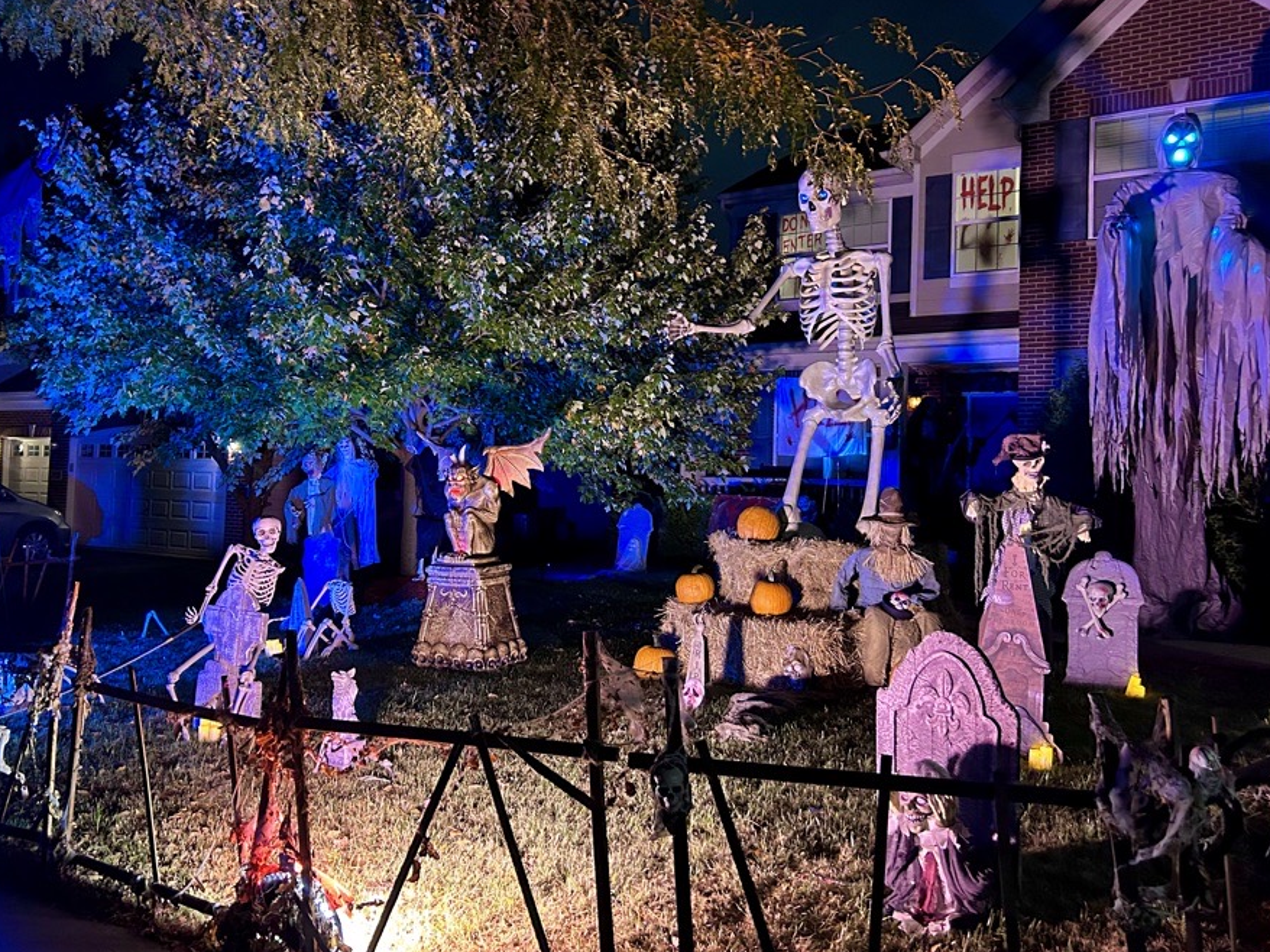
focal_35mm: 32
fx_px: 1174
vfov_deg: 44.1
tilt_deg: +3.3
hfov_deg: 56.7
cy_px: 431
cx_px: 554
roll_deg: -1.9
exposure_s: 1/30
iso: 500
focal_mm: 5.7
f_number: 1.5
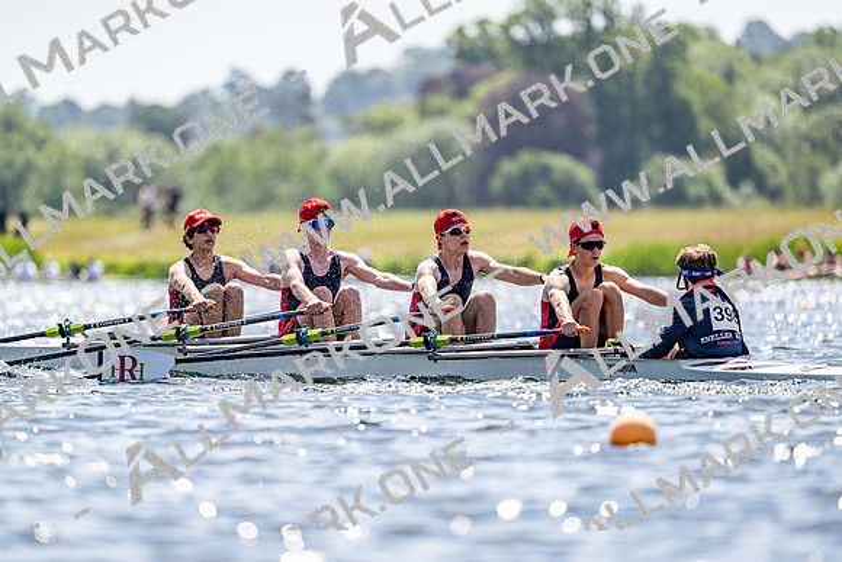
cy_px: 281
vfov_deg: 3.4
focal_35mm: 400
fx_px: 9357
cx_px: 421
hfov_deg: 5.2
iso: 220
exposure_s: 1/2500
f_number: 4.5
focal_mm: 400
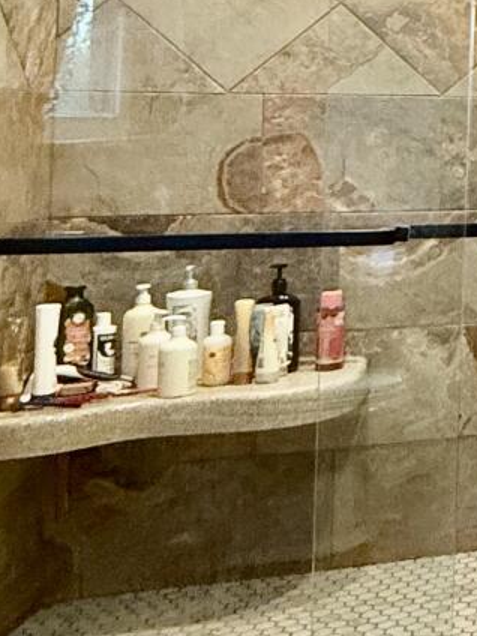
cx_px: 1095
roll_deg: -0.5
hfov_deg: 15.1
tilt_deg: +1.5
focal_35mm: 66
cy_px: 99
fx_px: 1213
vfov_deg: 28.6
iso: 400
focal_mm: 2.22
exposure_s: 1/60
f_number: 2.2
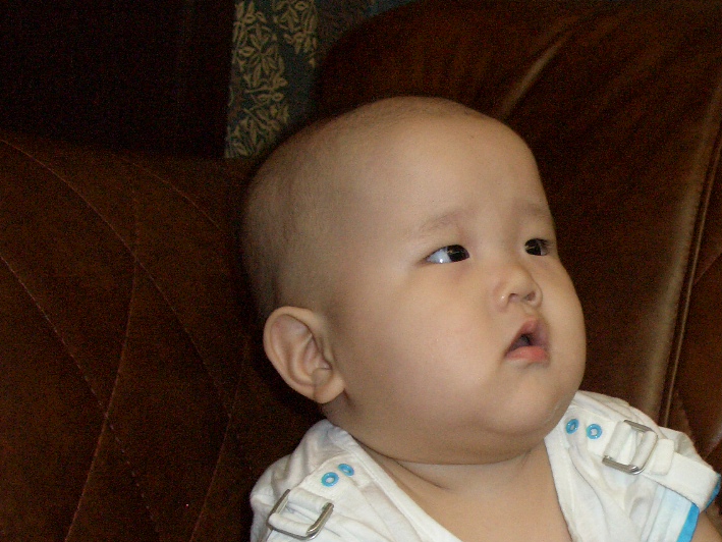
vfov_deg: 22.2
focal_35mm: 65
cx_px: 560
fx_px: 1356
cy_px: 458
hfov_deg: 29.3
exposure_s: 1/60
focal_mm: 7.8
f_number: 2.9
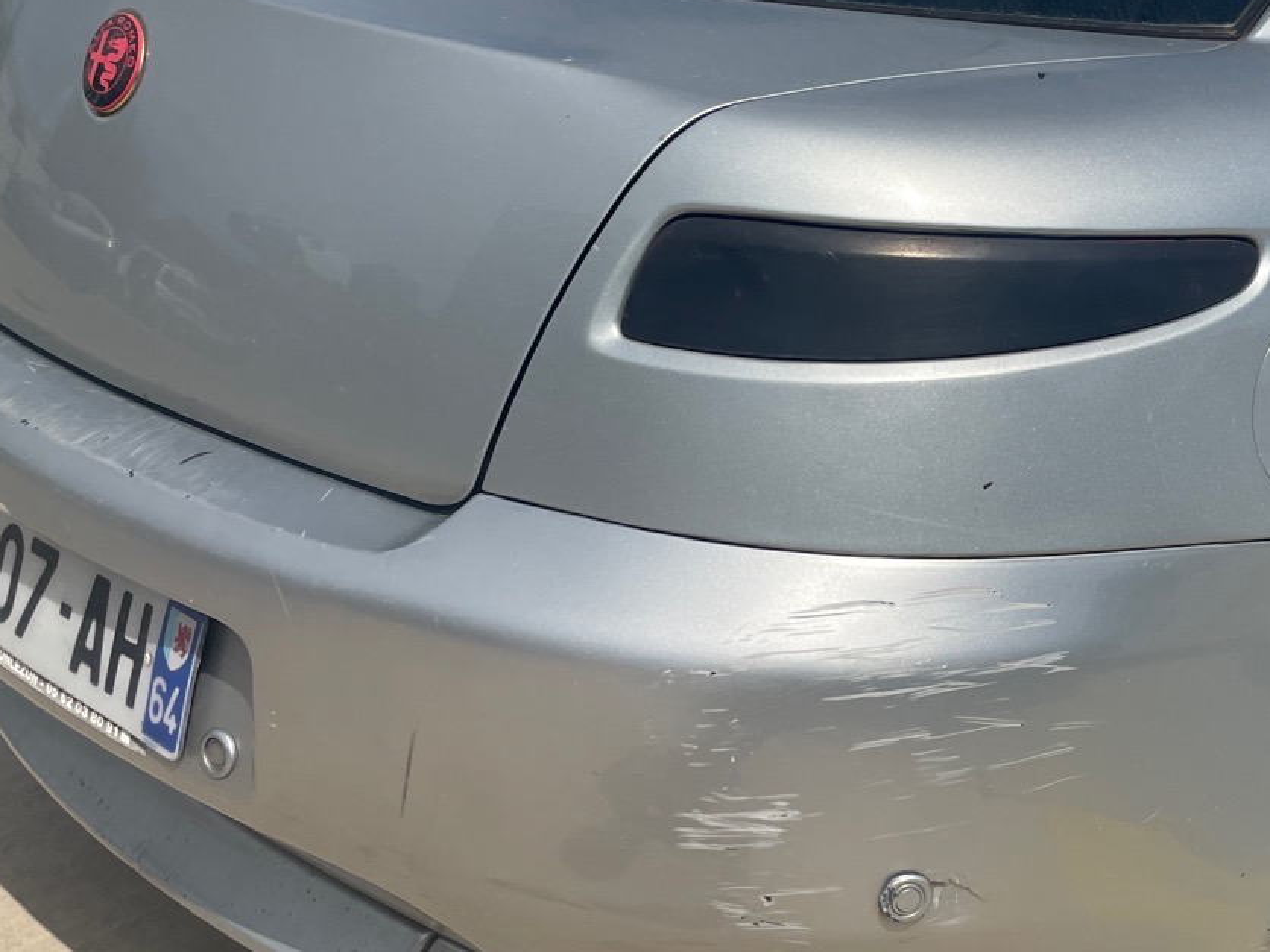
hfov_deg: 33.0
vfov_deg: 26.1
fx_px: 2055
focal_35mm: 56
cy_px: 434
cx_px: 1088
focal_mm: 4.2
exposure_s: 1/6135
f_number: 1.6
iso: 32
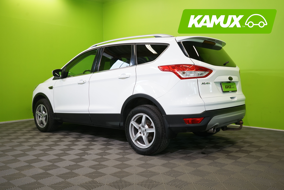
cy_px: 95
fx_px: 260
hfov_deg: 57.2
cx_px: 142
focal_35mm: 33
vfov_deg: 40.0
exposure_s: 1/40
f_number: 6.3
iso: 500
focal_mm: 33
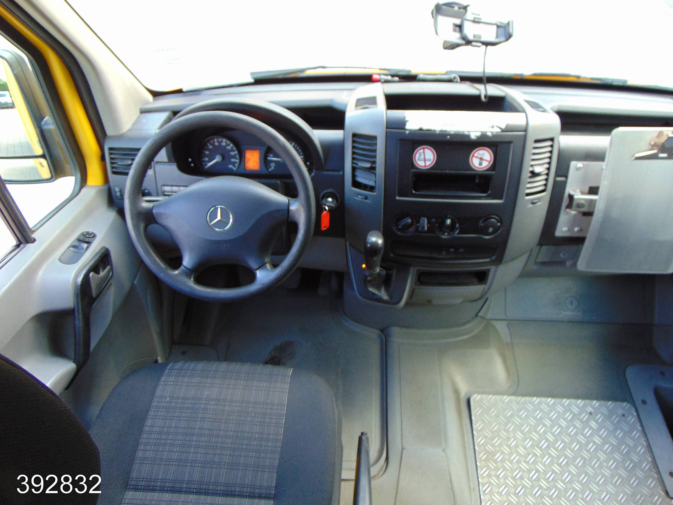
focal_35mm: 25
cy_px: 252
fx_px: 486
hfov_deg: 69.4
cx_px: 336
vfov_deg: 54.9
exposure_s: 1/30
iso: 100
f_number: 3
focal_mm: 4.5
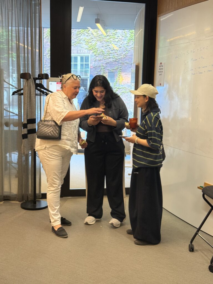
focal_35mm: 48
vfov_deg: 39.7
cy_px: 142
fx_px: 394
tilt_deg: -7.9
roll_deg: -1.6
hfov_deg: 30.3
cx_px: 106
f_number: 1.78
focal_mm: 6.76
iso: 200
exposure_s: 1/50
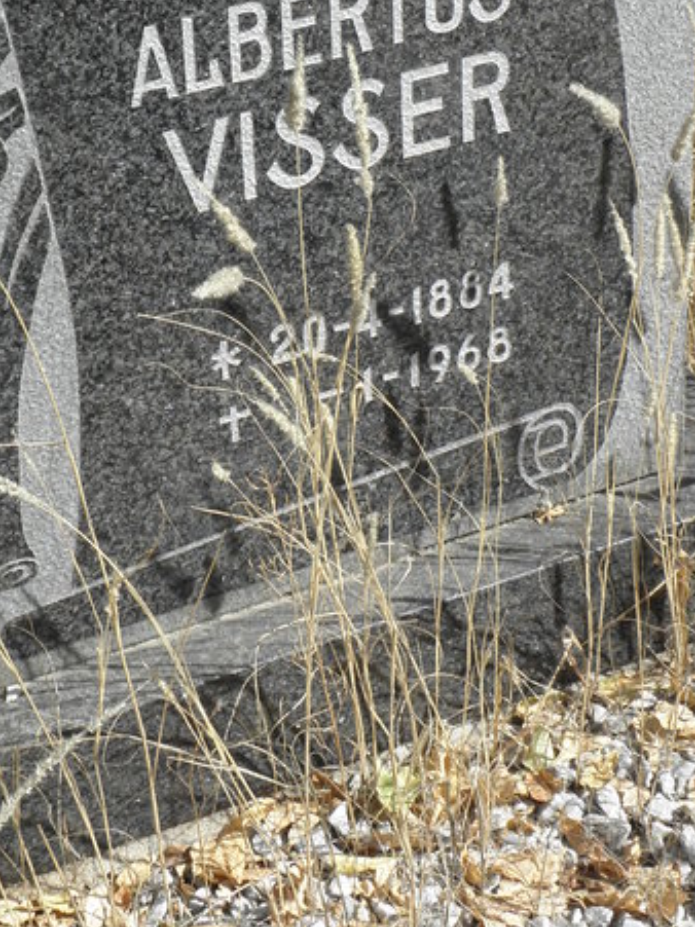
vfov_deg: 22.1
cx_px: 298
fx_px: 2330
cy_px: 154
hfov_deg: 17.0
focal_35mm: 87
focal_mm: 8.87
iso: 64
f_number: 5.6
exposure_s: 1/200
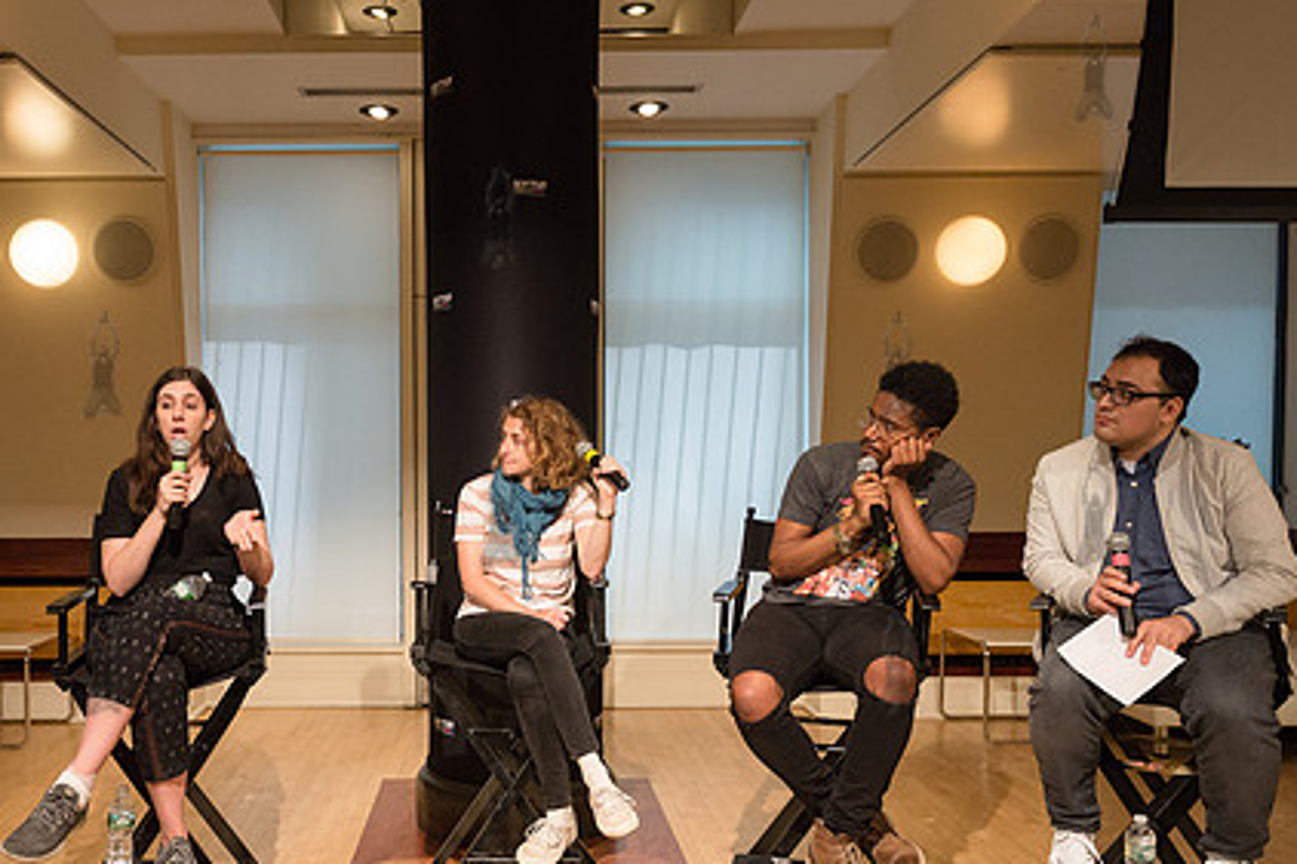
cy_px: 512
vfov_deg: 39.8
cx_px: 498
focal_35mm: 33
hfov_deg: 56.6
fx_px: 1188
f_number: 4
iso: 2500
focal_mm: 24
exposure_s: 1/400
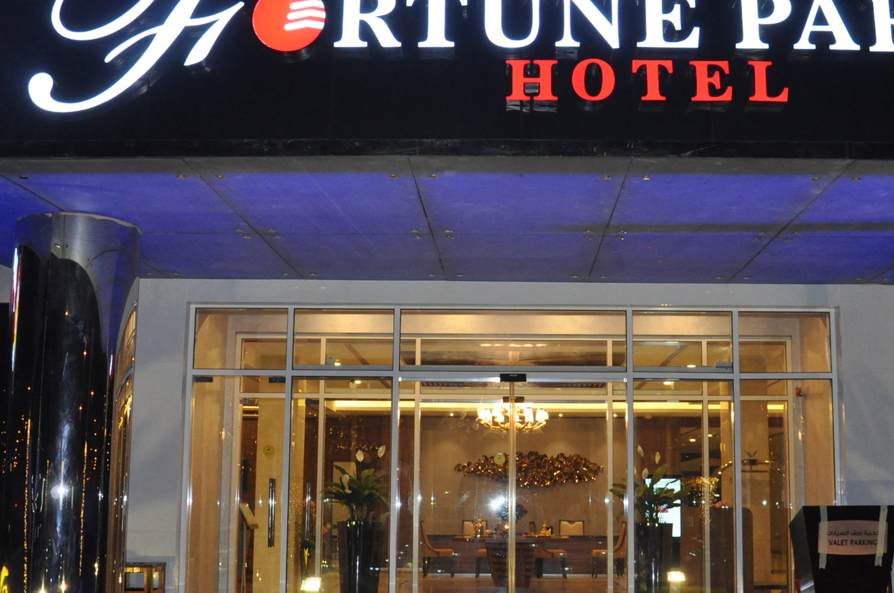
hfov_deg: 46.3
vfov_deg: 31.8
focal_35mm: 42
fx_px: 1041
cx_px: 511
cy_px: 329
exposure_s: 1/100
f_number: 5
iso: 1600
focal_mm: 18
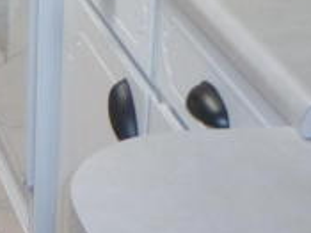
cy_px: -313
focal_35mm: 170
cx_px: -277
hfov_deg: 10.8
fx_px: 1526
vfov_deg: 8.1
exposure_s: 1/30
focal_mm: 5.2
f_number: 3.3
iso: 100
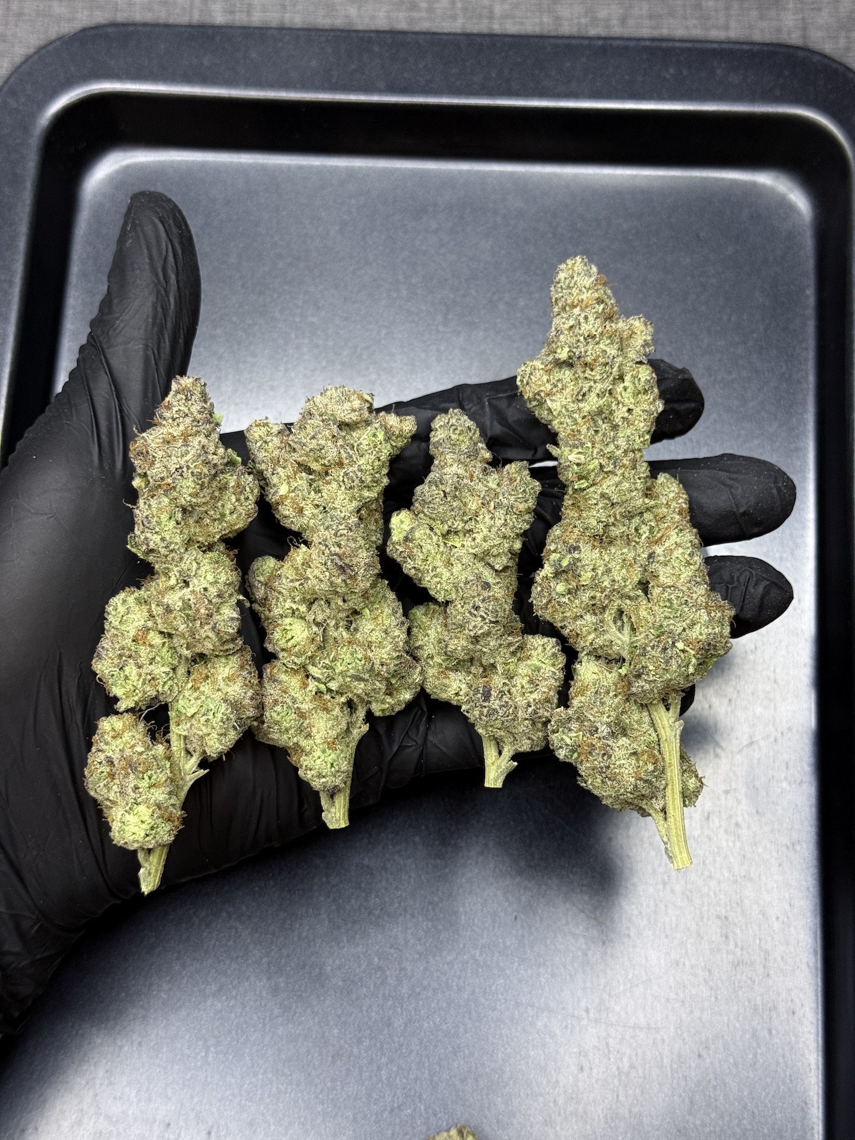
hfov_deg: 30.3
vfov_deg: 39.7
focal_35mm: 48
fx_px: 1581
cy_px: 570
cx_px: 428
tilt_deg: -73.5
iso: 125
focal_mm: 6.76
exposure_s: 1/50
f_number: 1.78
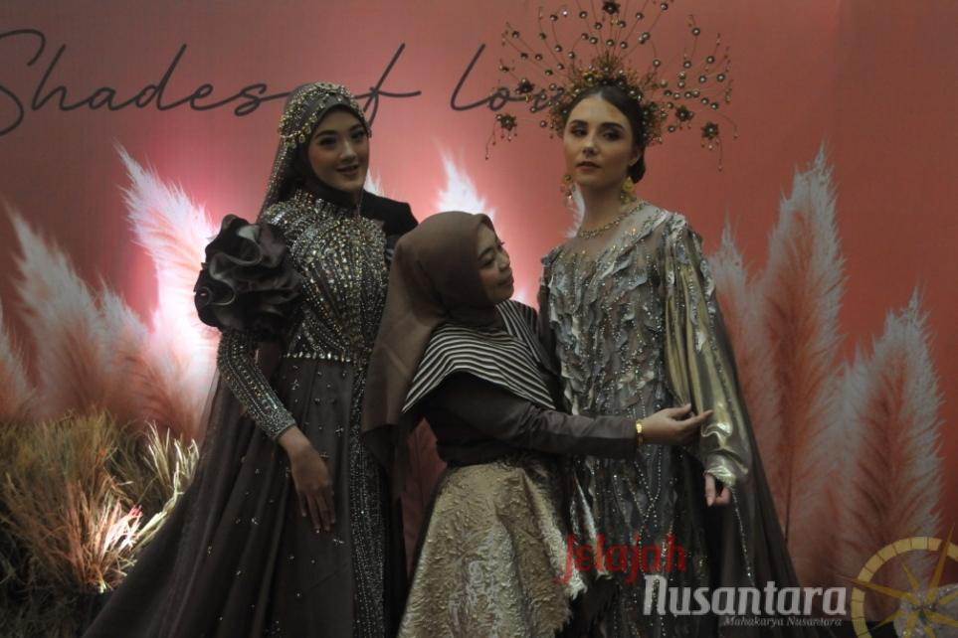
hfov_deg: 53.1
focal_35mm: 36
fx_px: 958
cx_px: 479
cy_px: 319
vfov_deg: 36.9
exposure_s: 1/80
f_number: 3.8
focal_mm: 24
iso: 1250
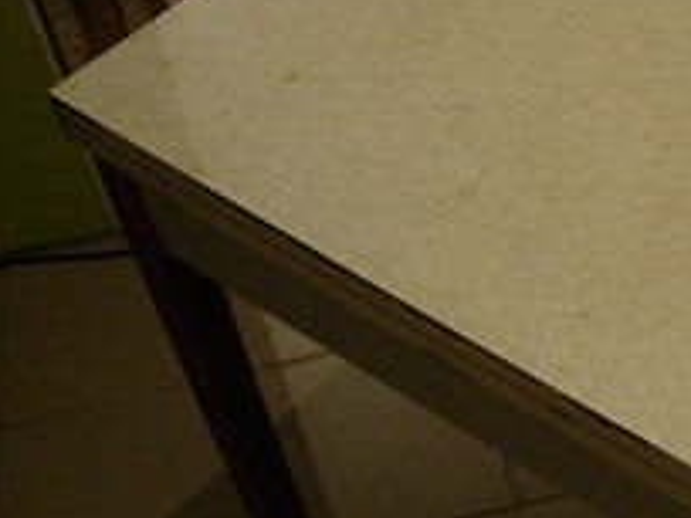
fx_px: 1677
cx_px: 755
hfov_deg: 22.1
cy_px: 254
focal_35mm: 84
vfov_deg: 17.6
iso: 400
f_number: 2.8
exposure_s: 1/31
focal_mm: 7.8
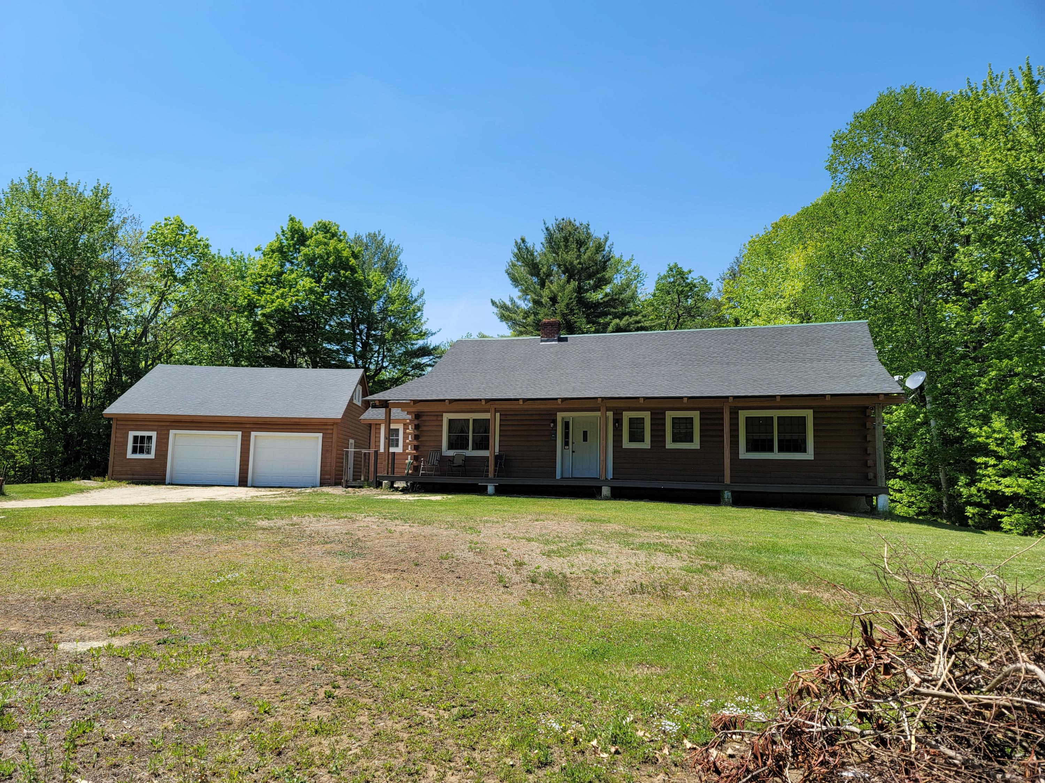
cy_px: 392
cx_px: 522
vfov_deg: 54.9
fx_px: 755
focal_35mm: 25
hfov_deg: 69.4
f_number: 1.8
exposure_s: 1/794
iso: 20
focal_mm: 7
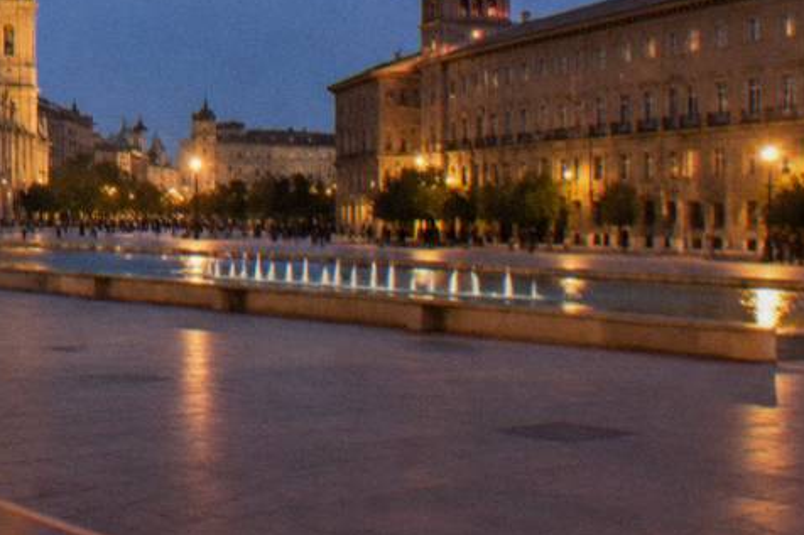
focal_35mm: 103
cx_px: 73
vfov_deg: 13.2
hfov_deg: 19.5
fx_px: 2299
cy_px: 133
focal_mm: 49
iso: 640
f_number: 5.6
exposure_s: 1/500
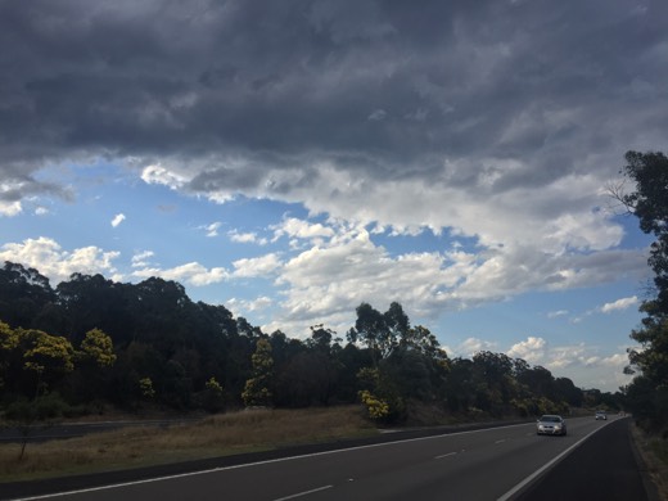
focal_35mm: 29
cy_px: 250
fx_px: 560
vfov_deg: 48.2
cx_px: 334
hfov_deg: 61.7
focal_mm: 4.15
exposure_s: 1/1980
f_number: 2.2
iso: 32
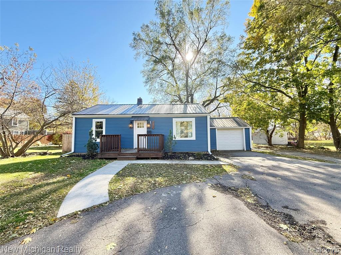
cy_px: 128
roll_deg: +0.3
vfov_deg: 85.7
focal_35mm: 14
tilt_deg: +4.0
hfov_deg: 102.1
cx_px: 170
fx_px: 138
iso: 64
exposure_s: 1/262
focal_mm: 2.22
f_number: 2.2
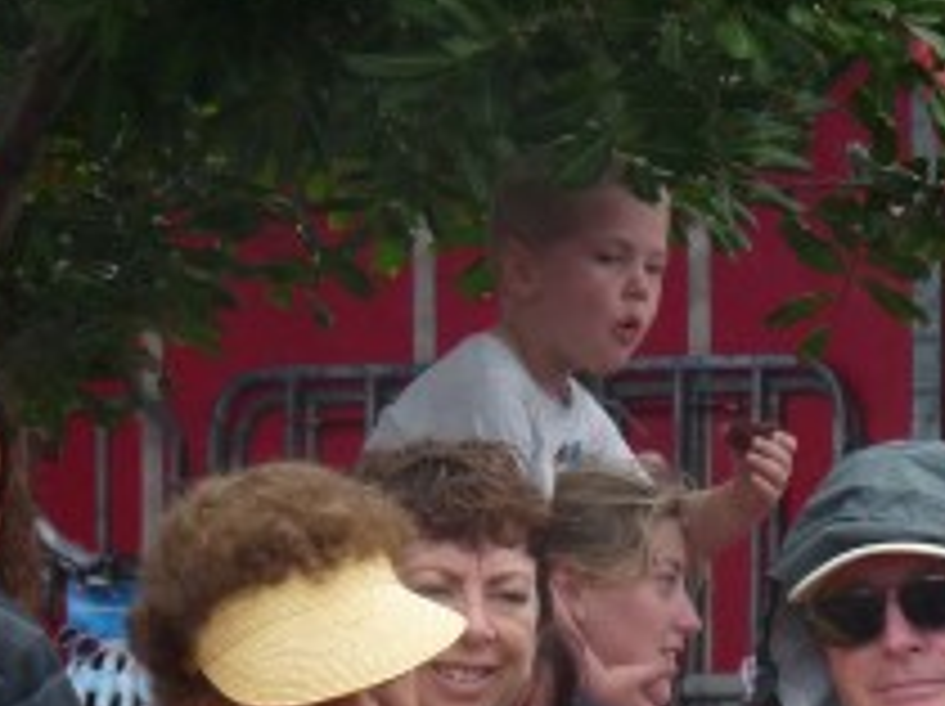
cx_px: 724
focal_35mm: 497
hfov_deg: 4.0
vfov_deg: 3.0
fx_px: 13552
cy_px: 1048
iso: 200
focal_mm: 29
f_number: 4
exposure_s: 1/320
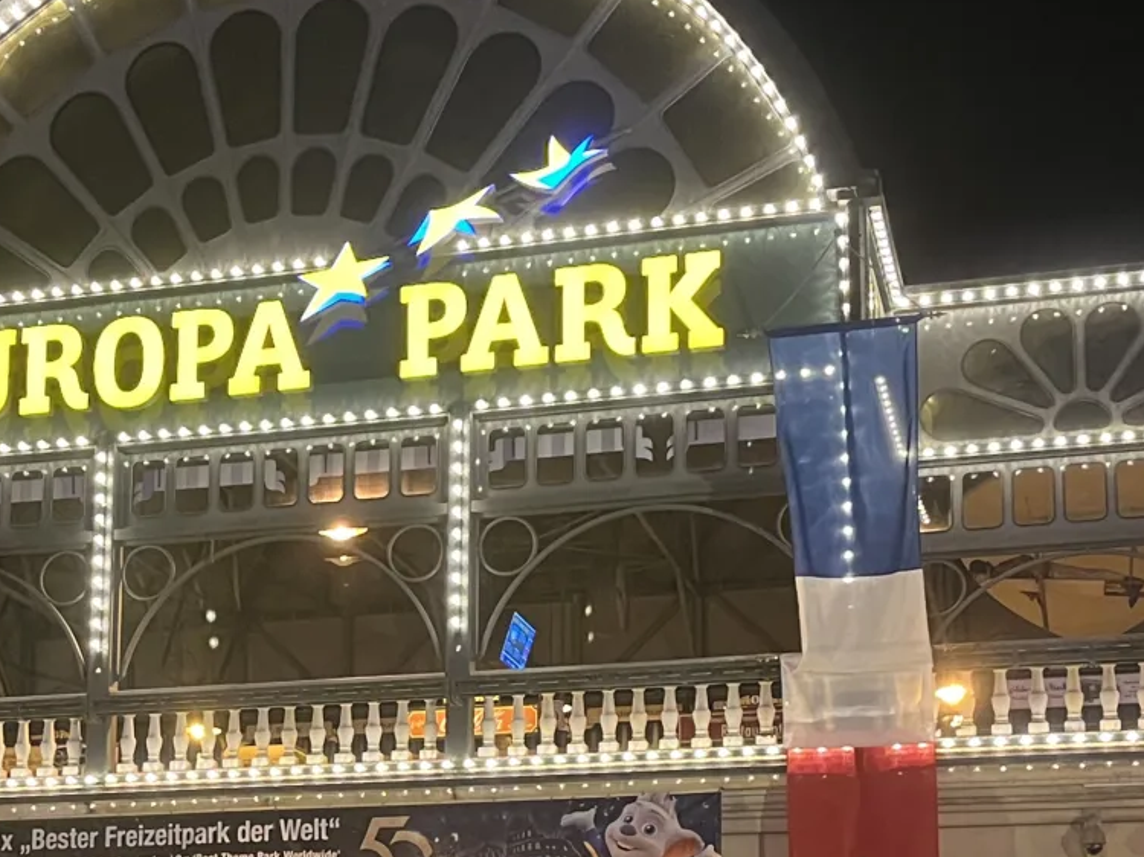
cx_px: 304
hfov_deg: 27.1
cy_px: 772
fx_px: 2346
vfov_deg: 20.3
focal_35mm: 71
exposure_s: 1/33
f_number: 1.6
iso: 400
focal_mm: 5.1
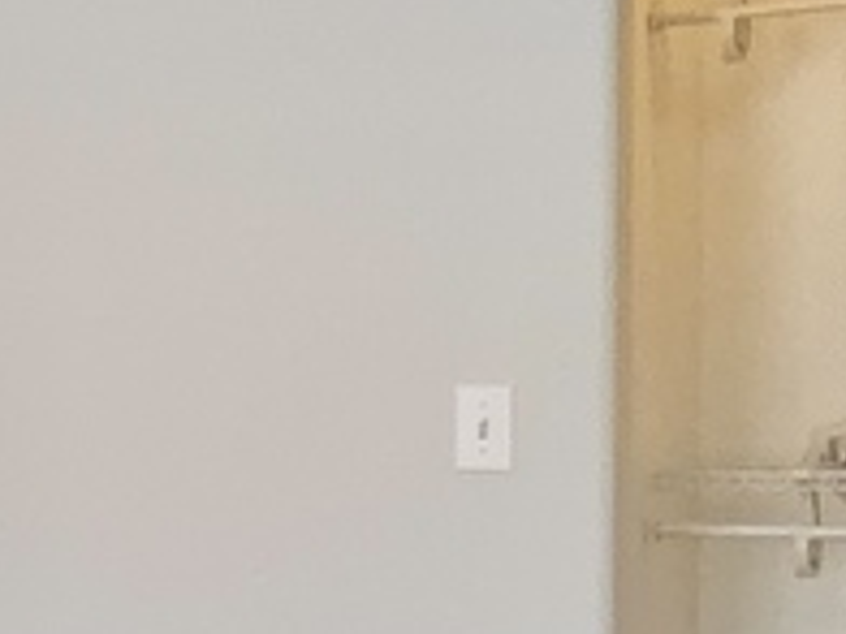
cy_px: 466
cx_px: -794
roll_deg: -0.5
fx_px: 2517
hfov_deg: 15.6
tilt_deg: -1.0
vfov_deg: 14.3
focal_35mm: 103
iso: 160
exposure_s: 1/120
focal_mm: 2.22
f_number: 2.2
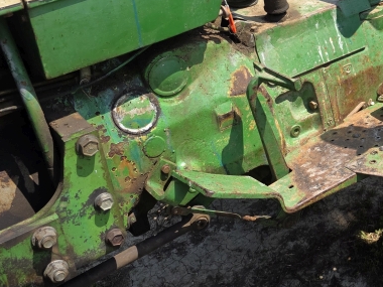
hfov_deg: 28.1
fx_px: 686
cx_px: 433
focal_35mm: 62
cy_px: 59
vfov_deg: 23.3
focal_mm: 6.3
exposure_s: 1/3707
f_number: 1.7
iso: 80
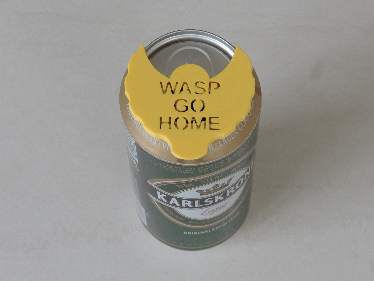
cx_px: 187
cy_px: 140
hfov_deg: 16.8
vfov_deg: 12.7
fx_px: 1264
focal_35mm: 117
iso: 360
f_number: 7.1
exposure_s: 1/60
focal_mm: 25
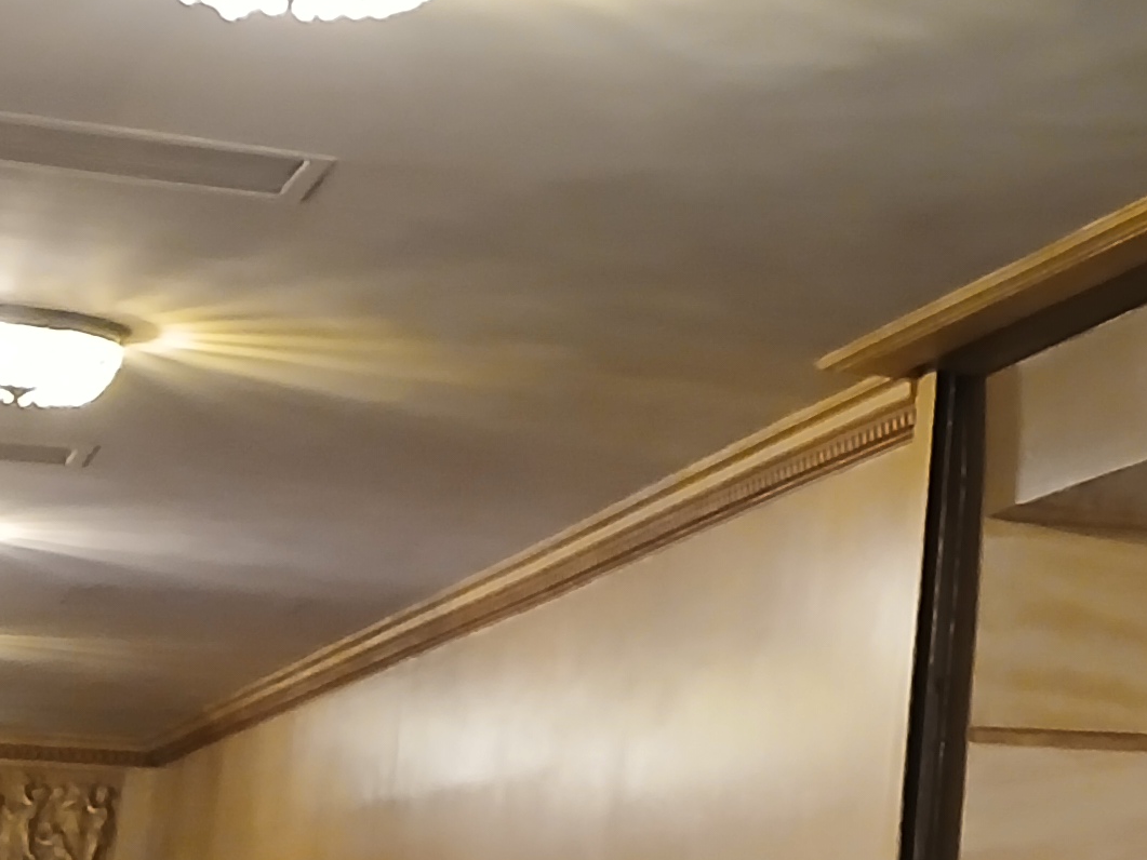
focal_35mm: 100
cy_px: -191
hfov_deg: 18.5
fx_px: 3314
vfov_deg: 14.3
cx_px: 1427
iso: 250
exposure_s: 1/30
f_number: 1.8
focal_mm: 3.98
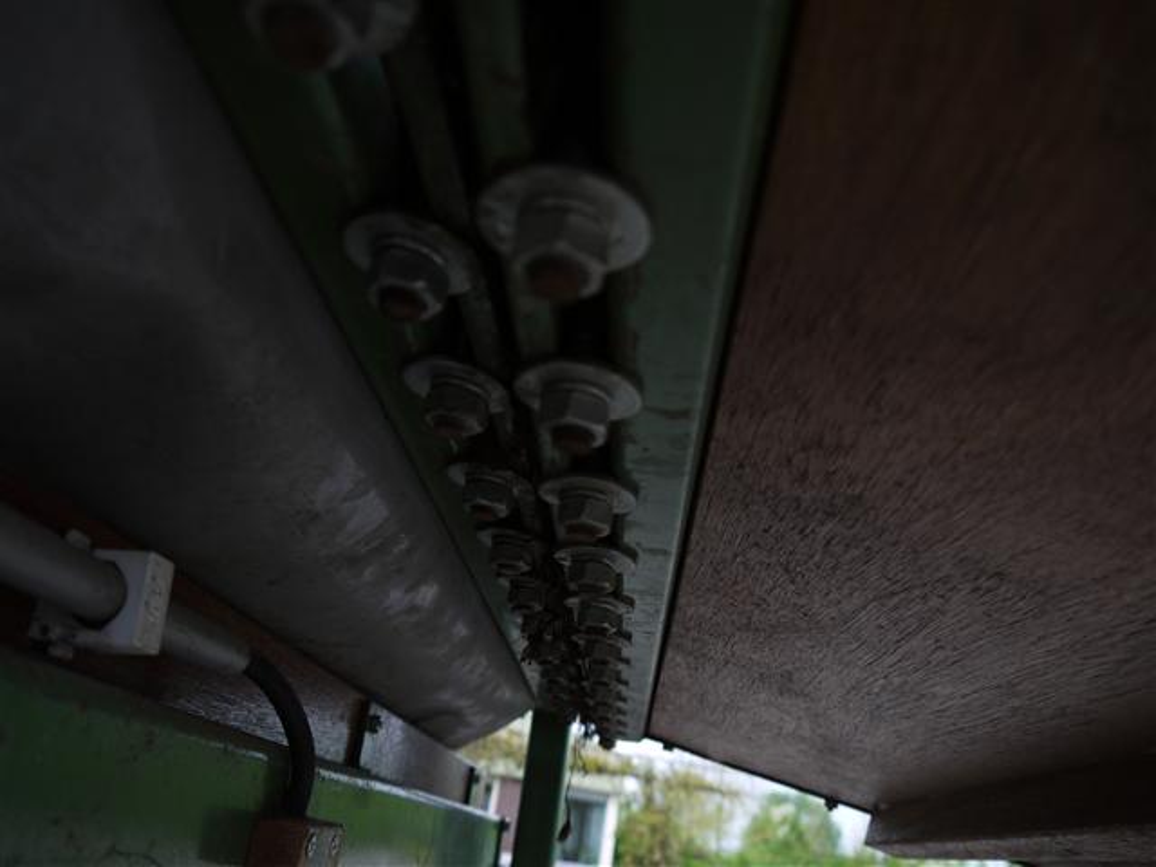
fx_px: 1002
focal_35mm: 30
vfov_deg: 46.8
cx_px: 578
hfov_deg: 60.0
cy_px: 434
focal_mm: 15
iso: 100
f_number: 4.5
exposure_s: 1/160
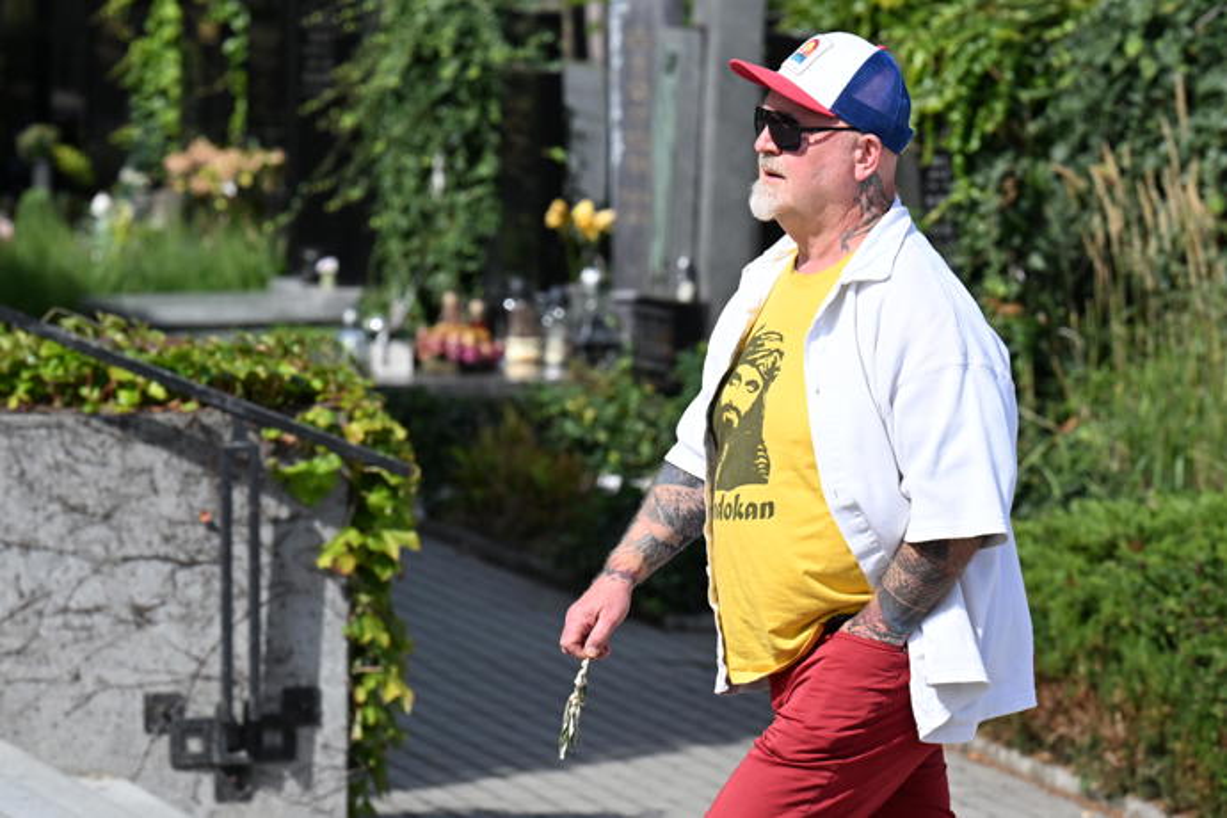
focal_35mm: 225
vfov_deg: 6.1
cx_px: 614
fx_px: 7668
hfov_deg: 9.1
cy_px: 409
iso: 800
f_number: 5.6
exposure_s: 1/4000
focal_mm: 150
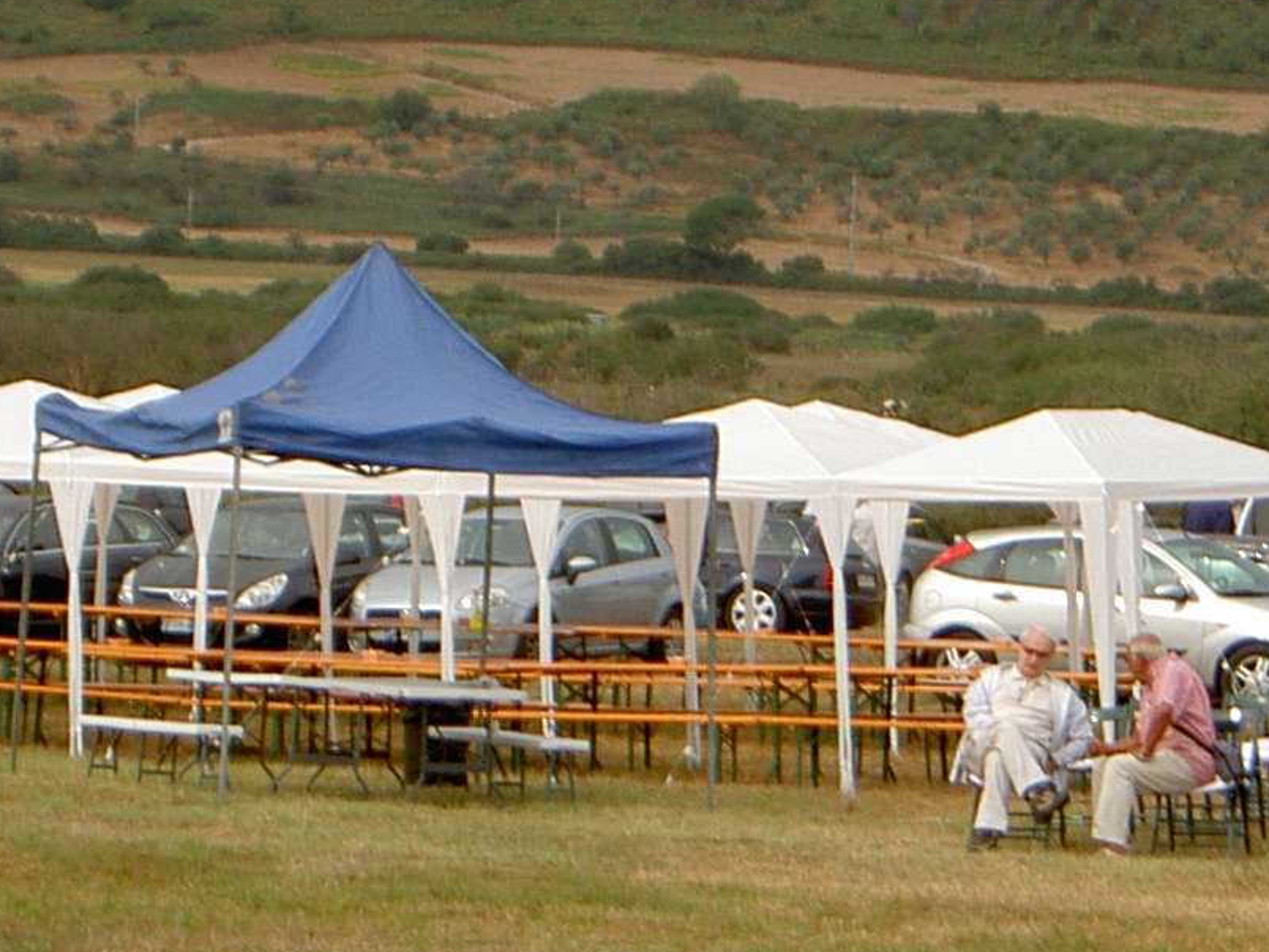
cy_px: 313
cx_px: 822
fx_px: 7772
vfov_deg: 7.0
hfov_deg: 9.3
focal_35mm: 212
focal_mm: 12.4
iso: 50
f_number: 4.2
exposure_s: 1/400
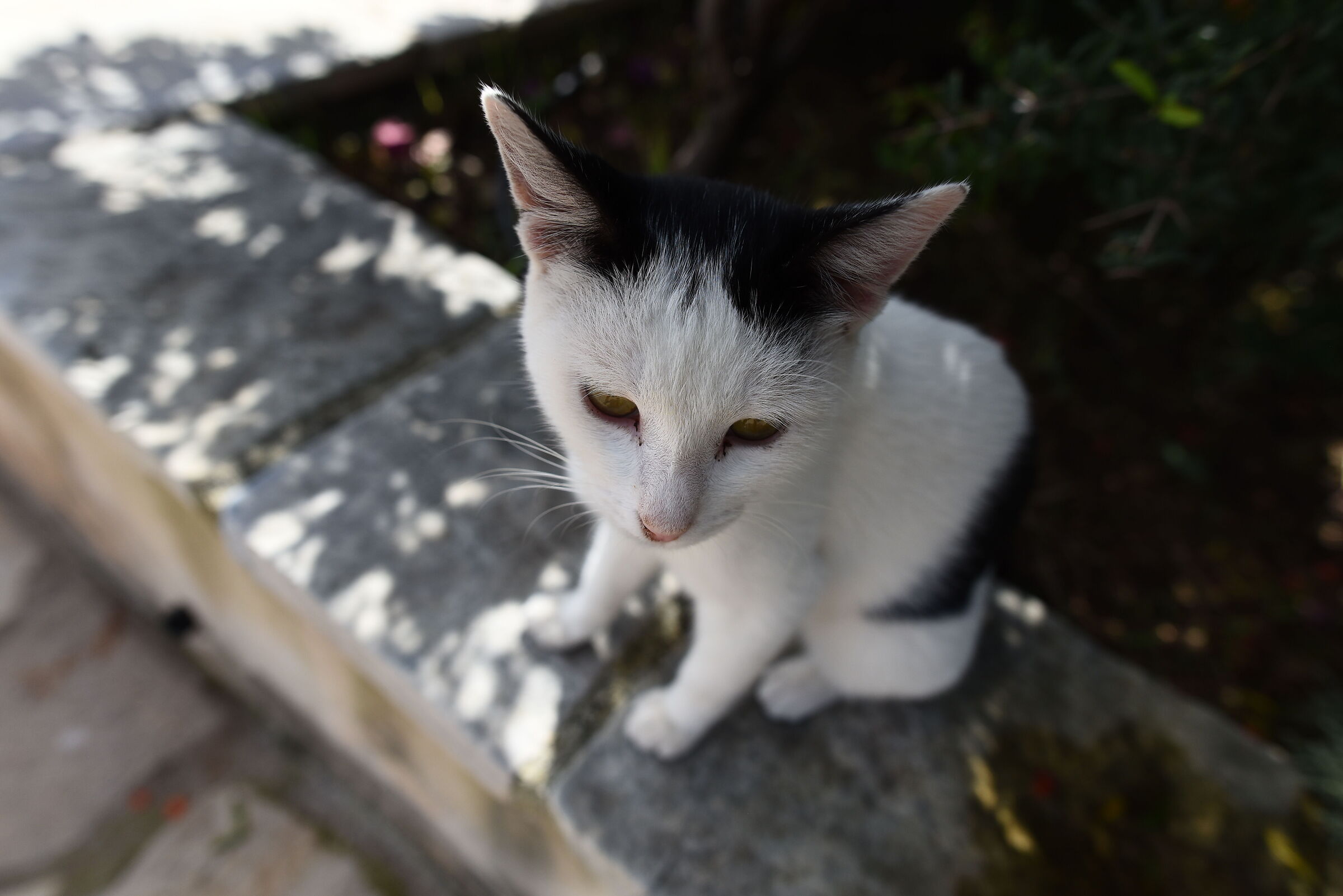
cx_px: 672
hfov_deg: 84.0
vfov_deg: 62.0
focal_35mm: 20
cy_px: 448
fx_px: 746
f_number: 3.3
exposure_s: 1/4000
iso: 500
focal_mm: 20
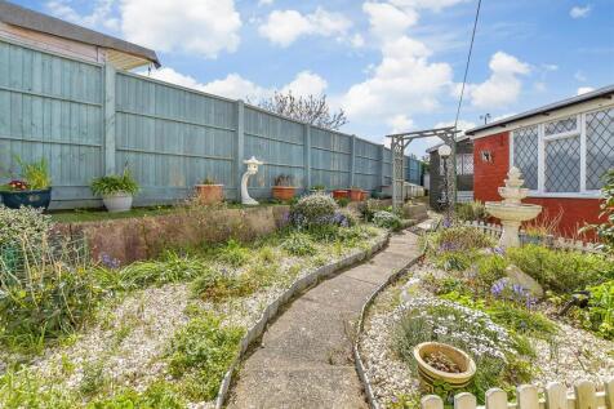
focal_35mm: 25
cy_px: 204
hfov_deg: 71.5
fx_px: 426
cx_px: 307
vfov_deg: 51.3
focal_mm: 17
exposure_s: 1/400
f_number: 8
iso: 160
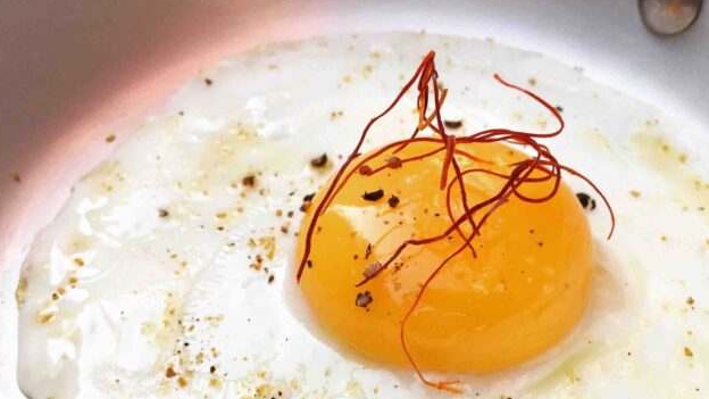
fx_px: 808
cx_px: 348
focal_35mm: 43
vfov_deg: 27.3
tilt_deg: -51.6
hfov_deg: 47.4
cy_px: 305
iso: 32
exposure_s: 1/363
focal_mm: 4.15
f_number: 2.2
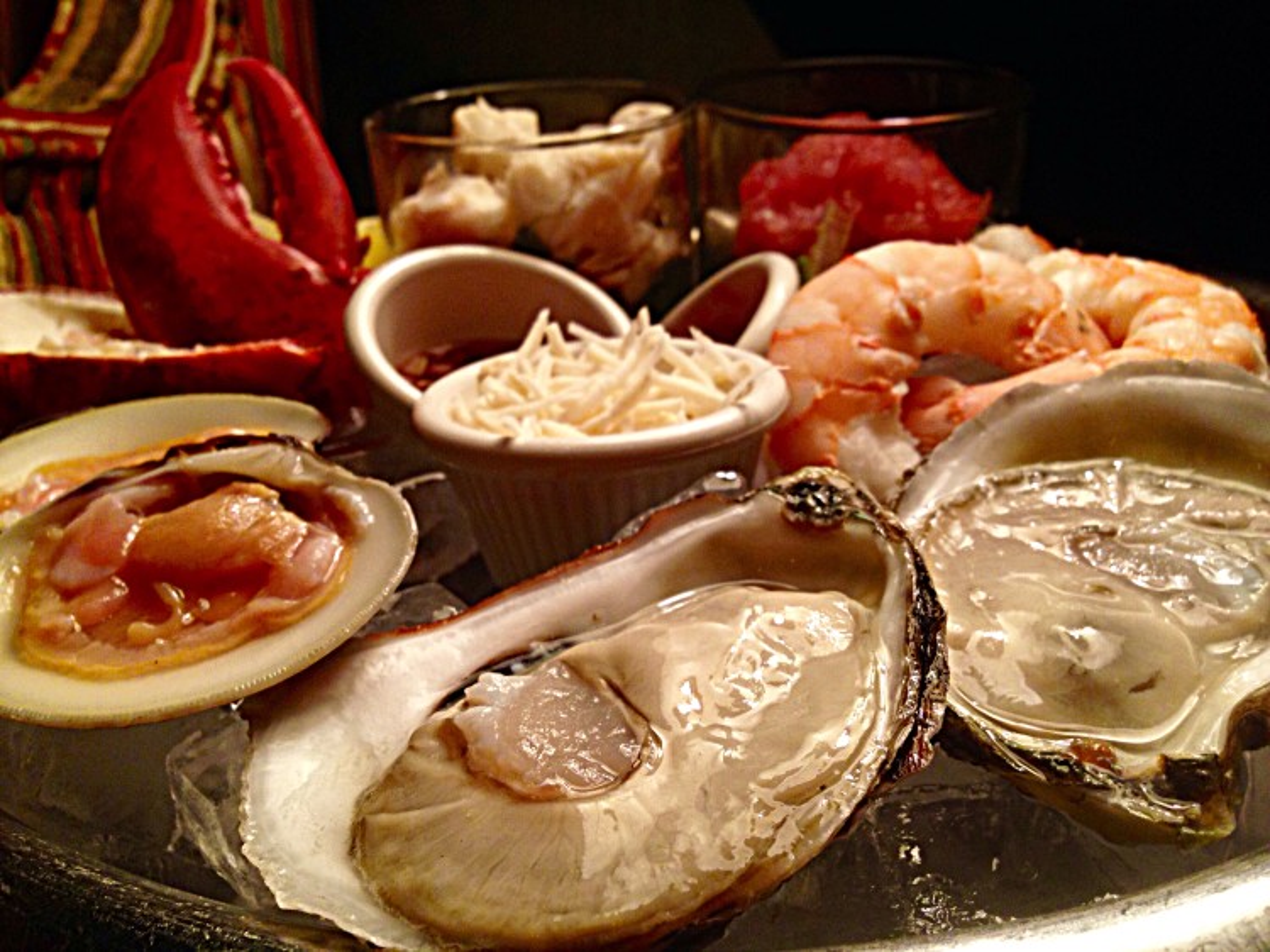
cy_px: 476
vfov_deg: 42.9
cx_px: 635
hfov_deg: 55.4
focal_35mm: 33
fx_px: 1210
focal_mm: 4.12
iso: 100
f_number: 2.4
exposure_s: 1/20
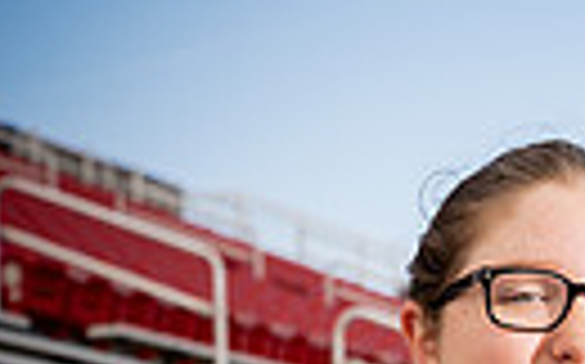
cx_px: 616
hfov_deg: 11.3
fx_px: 2931
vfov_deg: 6.7
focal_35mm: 184
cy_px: 917
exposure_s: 1/250
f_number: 5
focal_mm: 52
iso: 100
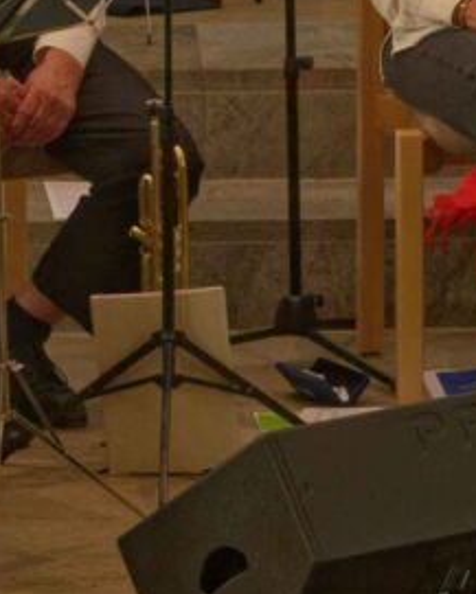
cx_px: -301
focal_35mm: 719
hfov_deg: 2.2
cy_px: -26
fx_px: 12654
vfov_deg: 2.7
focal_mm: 120
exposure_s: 1/60
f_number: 8
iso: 800
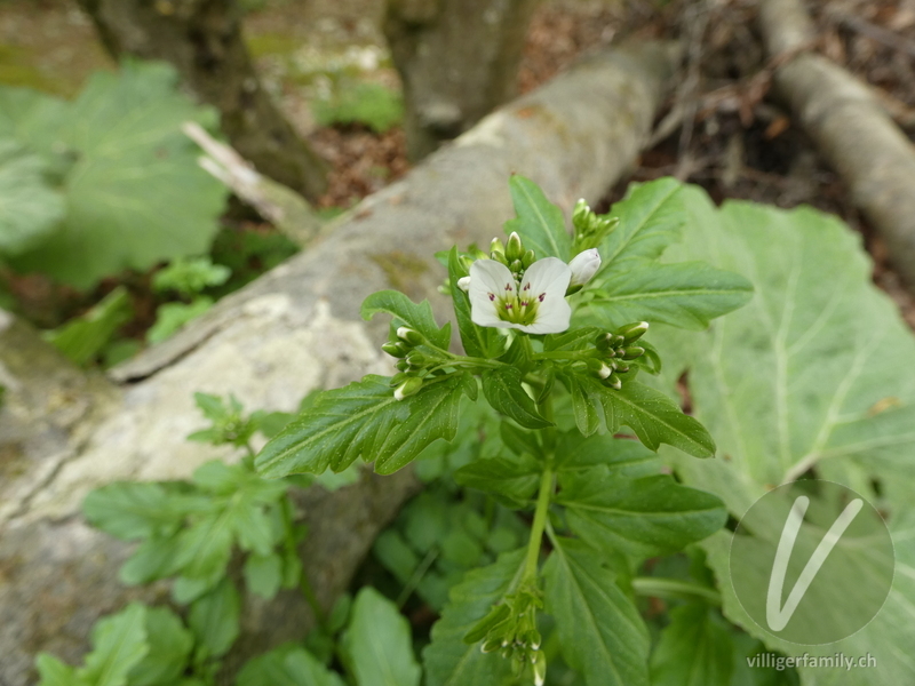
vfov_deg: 66.0
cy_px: 343
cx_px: 458
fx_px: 529
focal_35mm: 20
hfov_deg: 81.7
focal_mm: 3.6
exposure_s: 1/125
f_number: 2.8
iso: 80
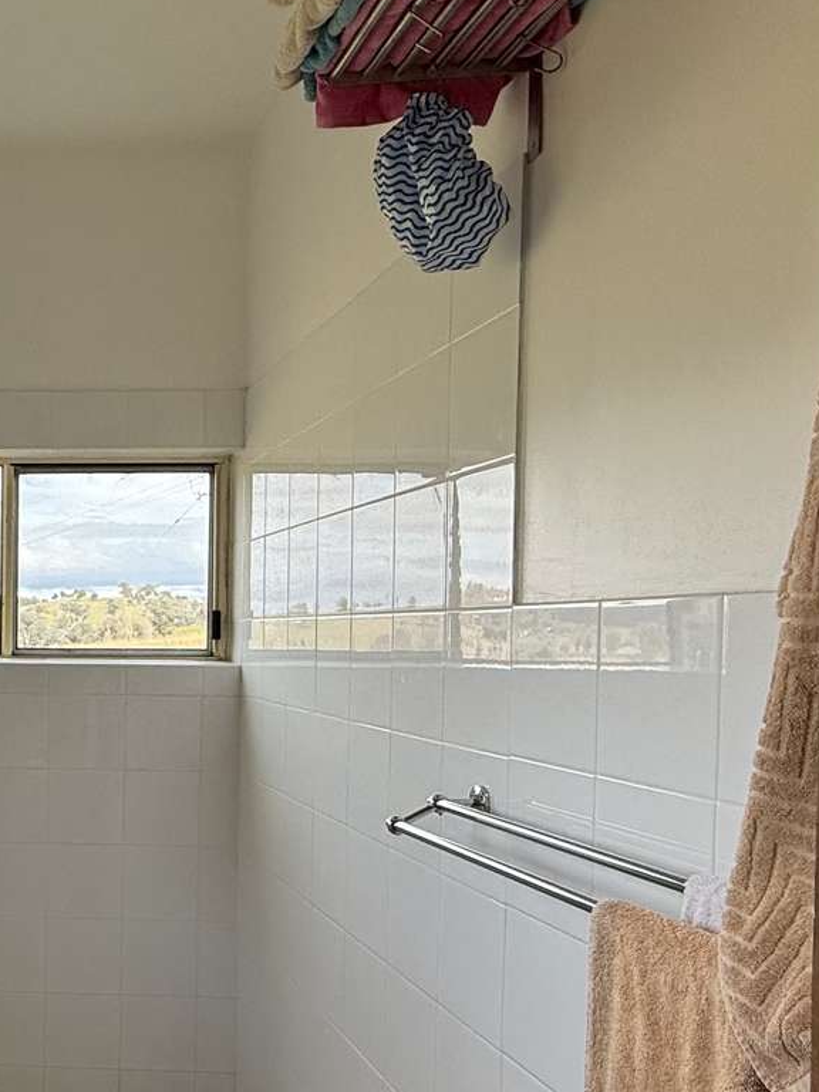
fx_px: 1104
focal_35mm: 35
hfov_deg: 34.6
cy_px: 660
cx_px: -98
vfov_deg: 52.2
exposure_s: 1/455
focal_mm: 2.22
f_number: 2.2
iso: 64
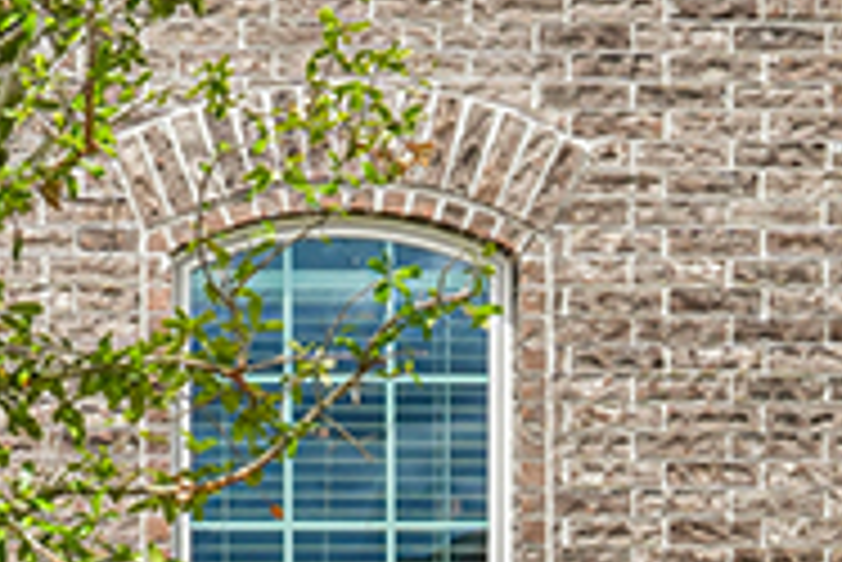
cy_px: 580
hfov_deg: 10.7
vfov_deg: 7.4
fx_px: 4354
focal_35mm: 186
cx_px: -360
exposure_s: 1/750
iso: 200
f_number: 8
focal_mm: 29
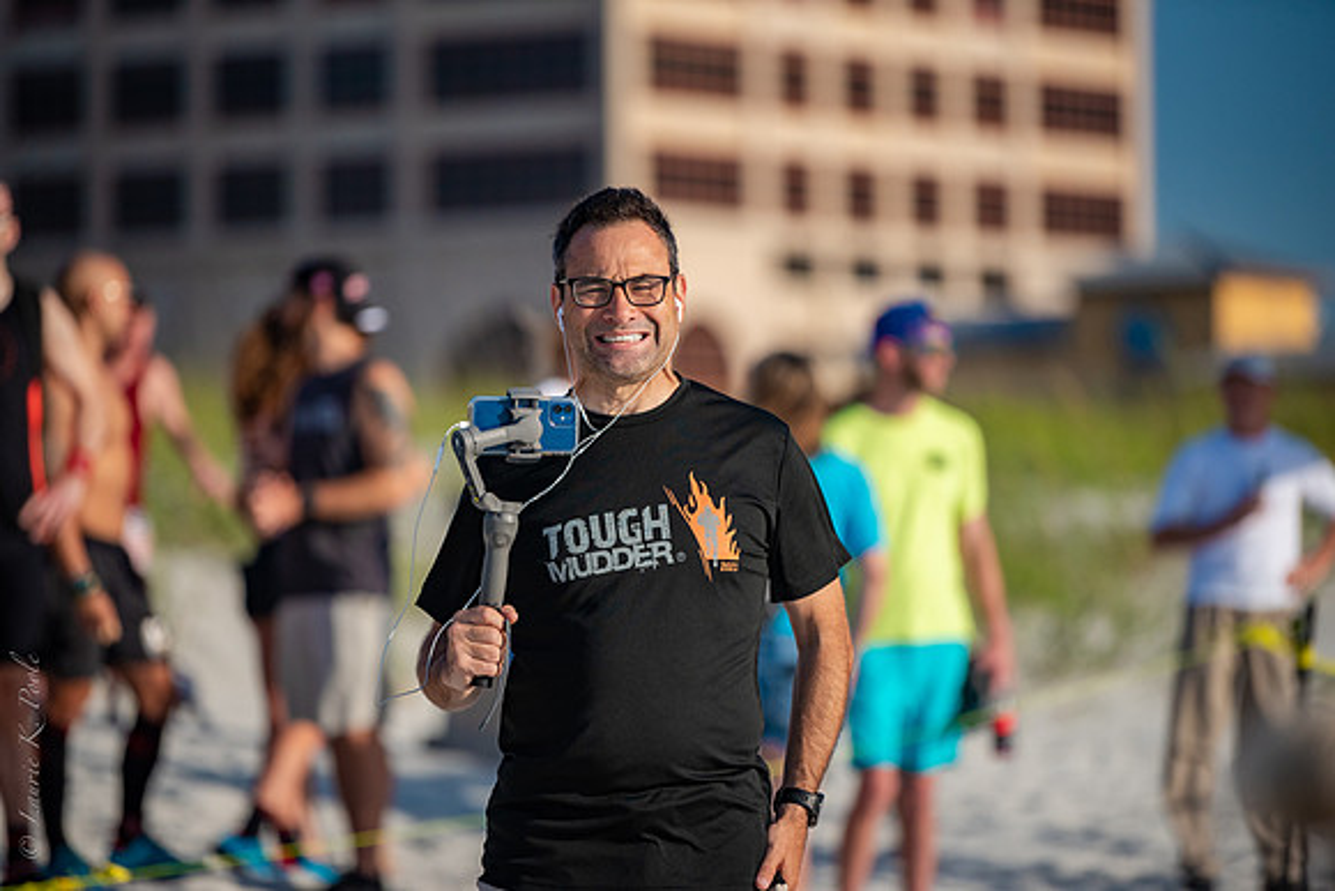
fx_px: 7418
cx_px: 668
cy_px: 446
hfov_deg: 10.3
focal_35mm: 200
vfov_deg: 6.9
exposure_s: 1/4000
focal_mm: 200
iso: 640
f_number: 2.8
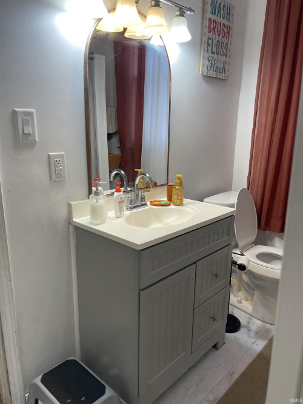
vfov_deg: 69.4
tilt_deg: -15.3
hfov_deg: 54.9
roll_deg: -0.3
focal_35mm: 25
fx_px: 292
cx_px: 152
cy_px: 202
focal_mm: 5.1
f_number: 1.6
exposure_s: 1/120
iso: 64
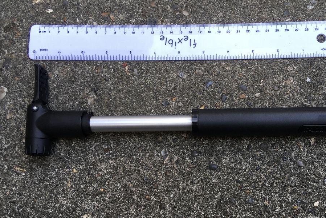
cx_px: 203
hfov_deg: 45.1
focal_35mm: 43
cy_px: 134
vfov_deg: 31.1
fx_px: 389
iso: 25
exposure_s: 1/100
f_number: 2.2
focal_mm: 4.15
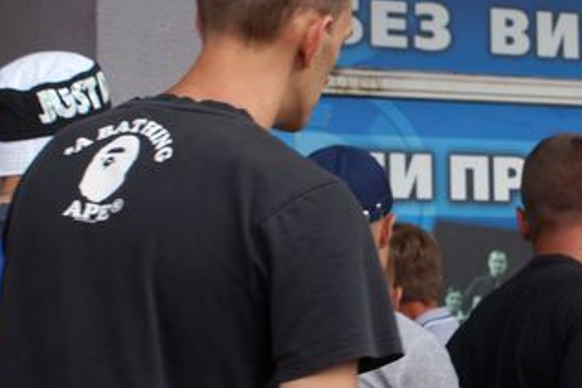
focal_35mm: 86
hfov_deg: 23.4
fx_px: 1390
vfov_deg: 15.8
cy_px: 247
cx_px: 450
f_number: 4.5
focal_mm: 26
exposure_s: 1/160
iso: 125
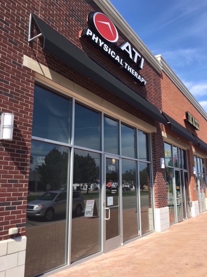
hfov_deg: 48.2
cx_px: 104
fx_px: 231
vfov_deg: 61.7
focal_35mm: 29
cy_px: 138
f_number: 2.2
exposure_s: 1/1115
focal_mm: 4.15
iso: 25
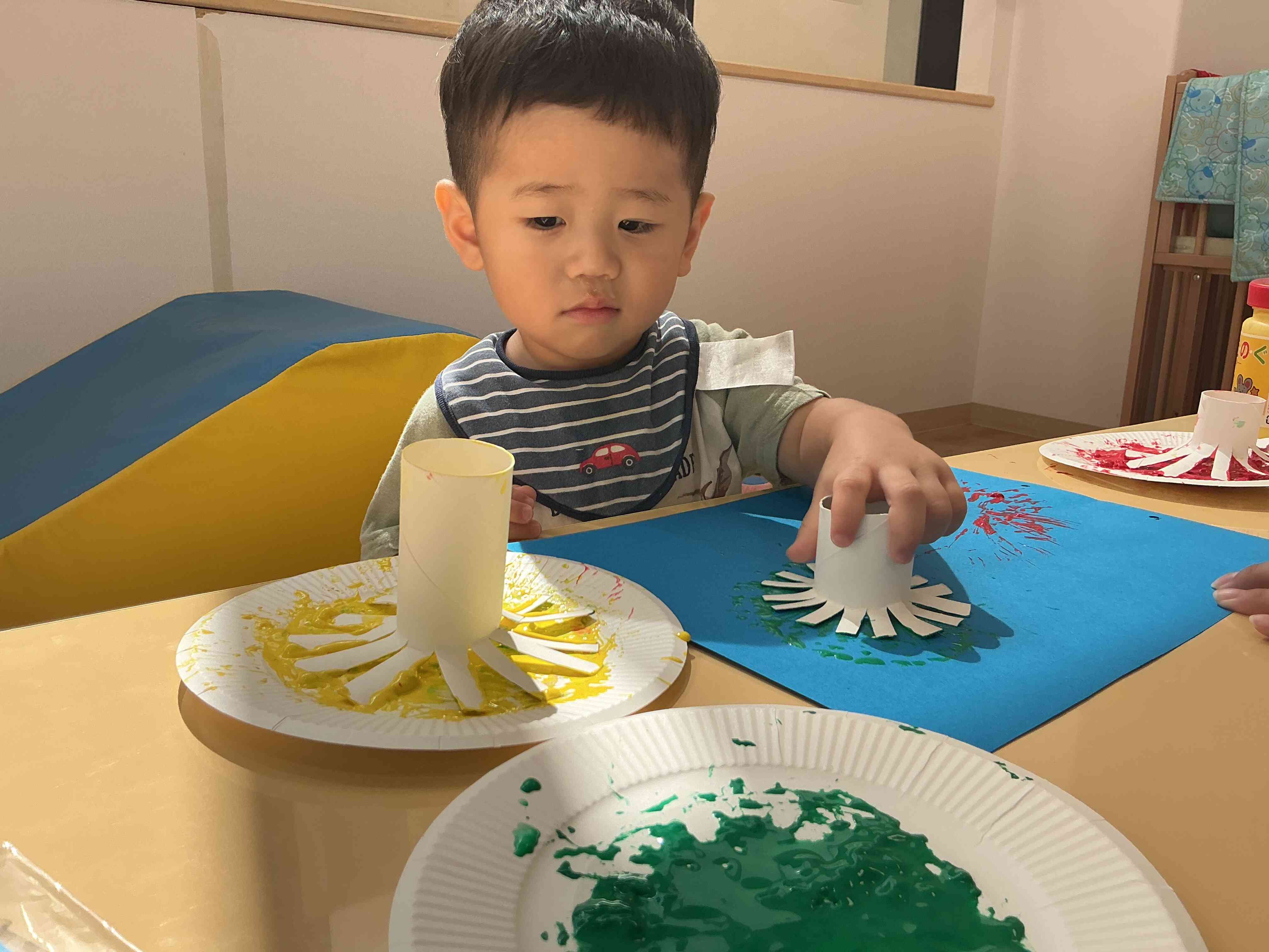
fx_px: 1063
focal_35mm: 29
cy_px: 476
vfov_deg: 48.2
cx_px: 634
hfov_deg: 61.7
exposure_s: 1/269
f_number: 1.8
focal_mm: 3
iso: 25
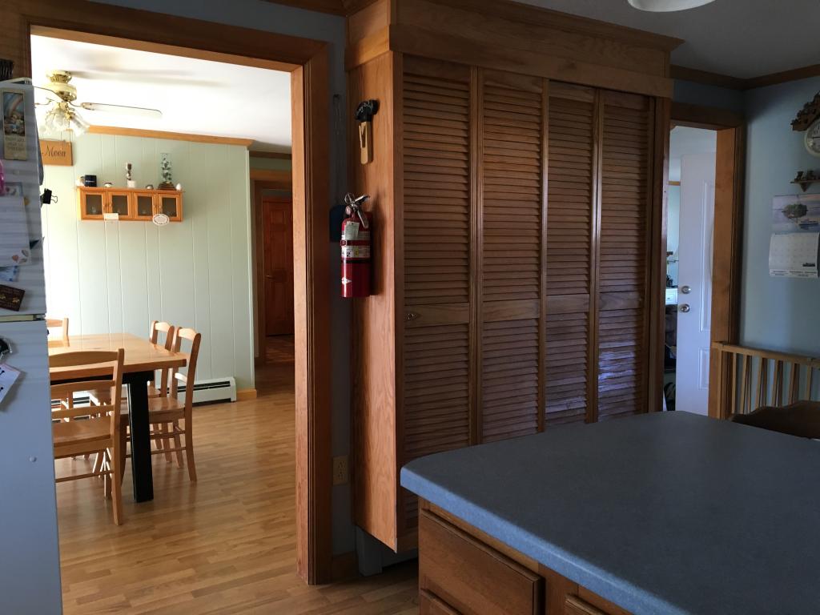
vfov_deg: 48.2
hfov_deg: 61.7
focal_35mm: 29
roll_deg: +0.6
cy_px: 308
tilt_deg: -4.8
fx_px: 687
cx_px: 410
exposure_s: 1/30
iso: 100
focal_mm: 4.15
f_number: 2.2
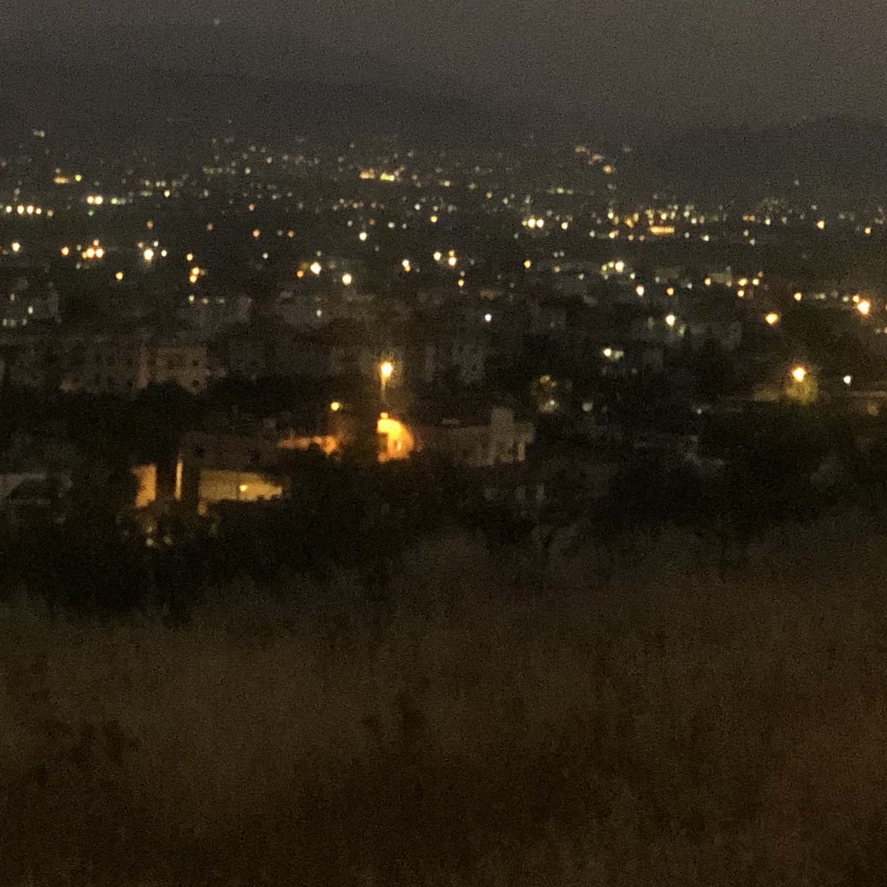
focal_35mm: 136
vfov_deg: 12.8
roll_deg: -1.7
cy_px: 275
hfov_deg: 12.7
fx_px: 3943
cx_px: -14
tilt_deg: +0.3
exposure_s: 1/8
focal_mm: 6
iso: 250
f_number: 2.4
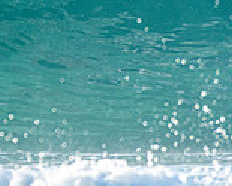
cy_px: -41
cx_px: -58
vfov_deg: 0.6
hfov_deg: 0.7
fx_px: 18100
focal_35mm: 2636
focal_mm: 500
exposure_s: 1/1250
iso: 360
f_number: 5.6
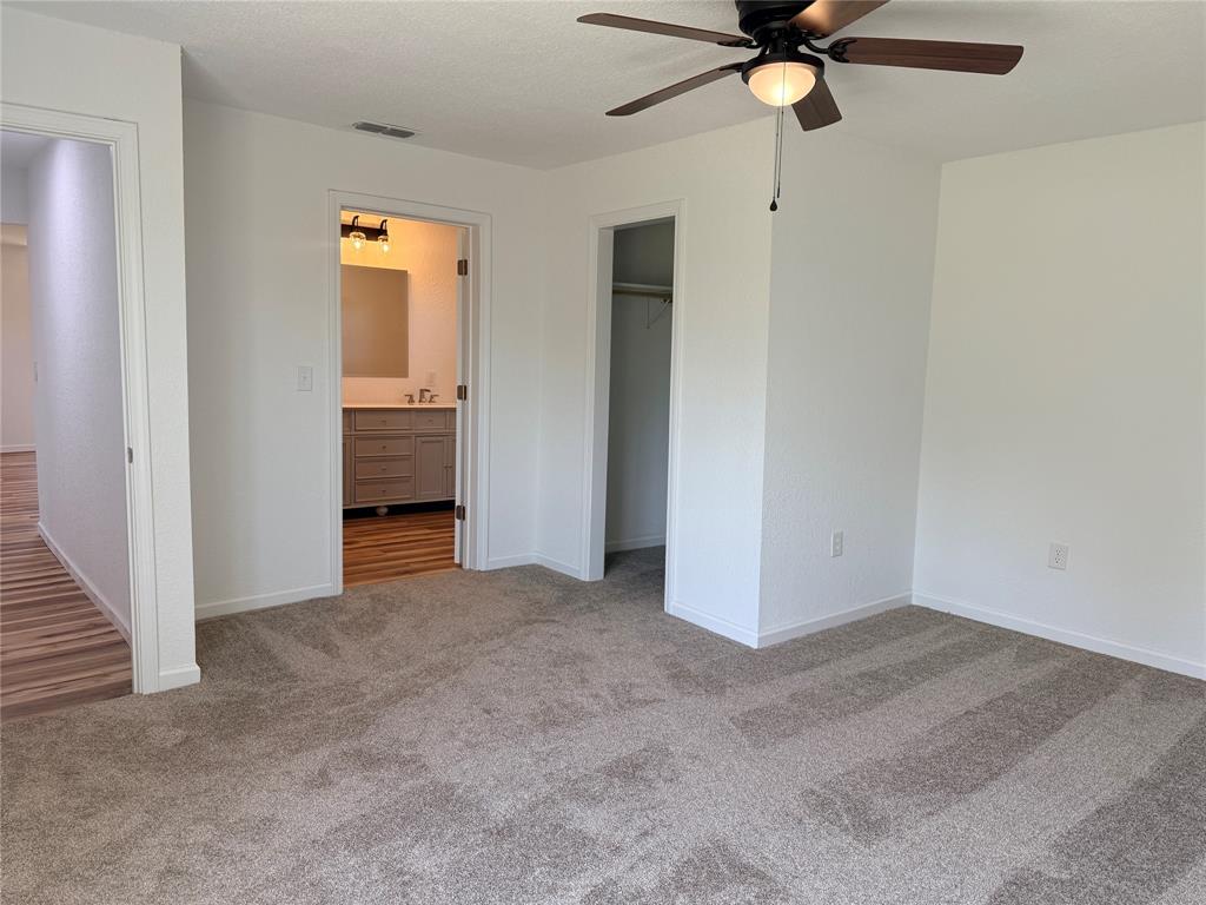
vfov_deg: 56.8
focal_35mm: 24
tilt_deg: -7.6
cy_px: 452
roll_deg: -1.5
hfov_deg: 71.6
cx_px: 603
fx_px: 836
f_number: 1.78
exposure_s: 1/218
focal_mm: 6.76
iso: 125
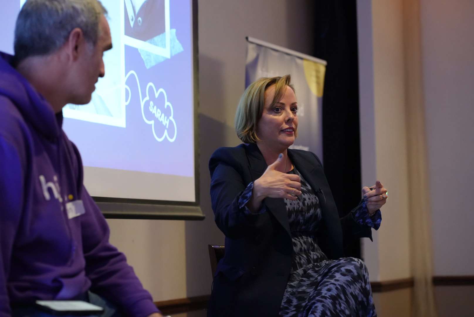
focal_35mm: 85
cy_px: 158
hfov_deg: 23.9
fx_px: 1120
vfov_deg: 16.1
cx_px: 237
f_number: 4
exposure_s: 1/160
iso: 6400
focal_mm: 85
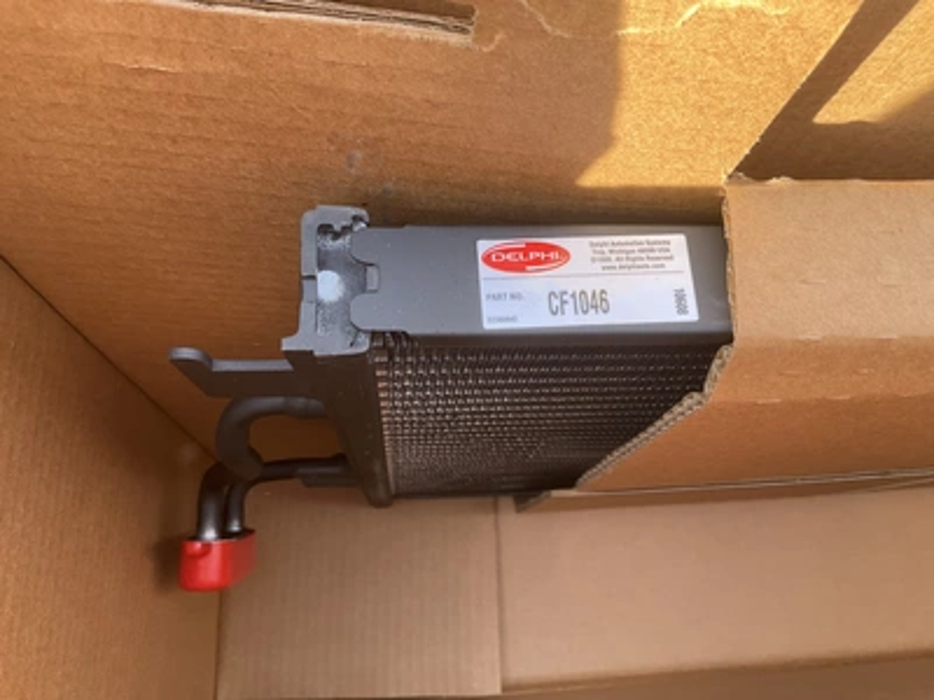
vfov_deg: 48.2
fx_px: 782
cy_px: 350
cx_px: 467
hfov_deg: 61.7
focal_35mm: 29
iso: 50
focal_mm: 3
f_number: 1.8
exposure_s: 1/122
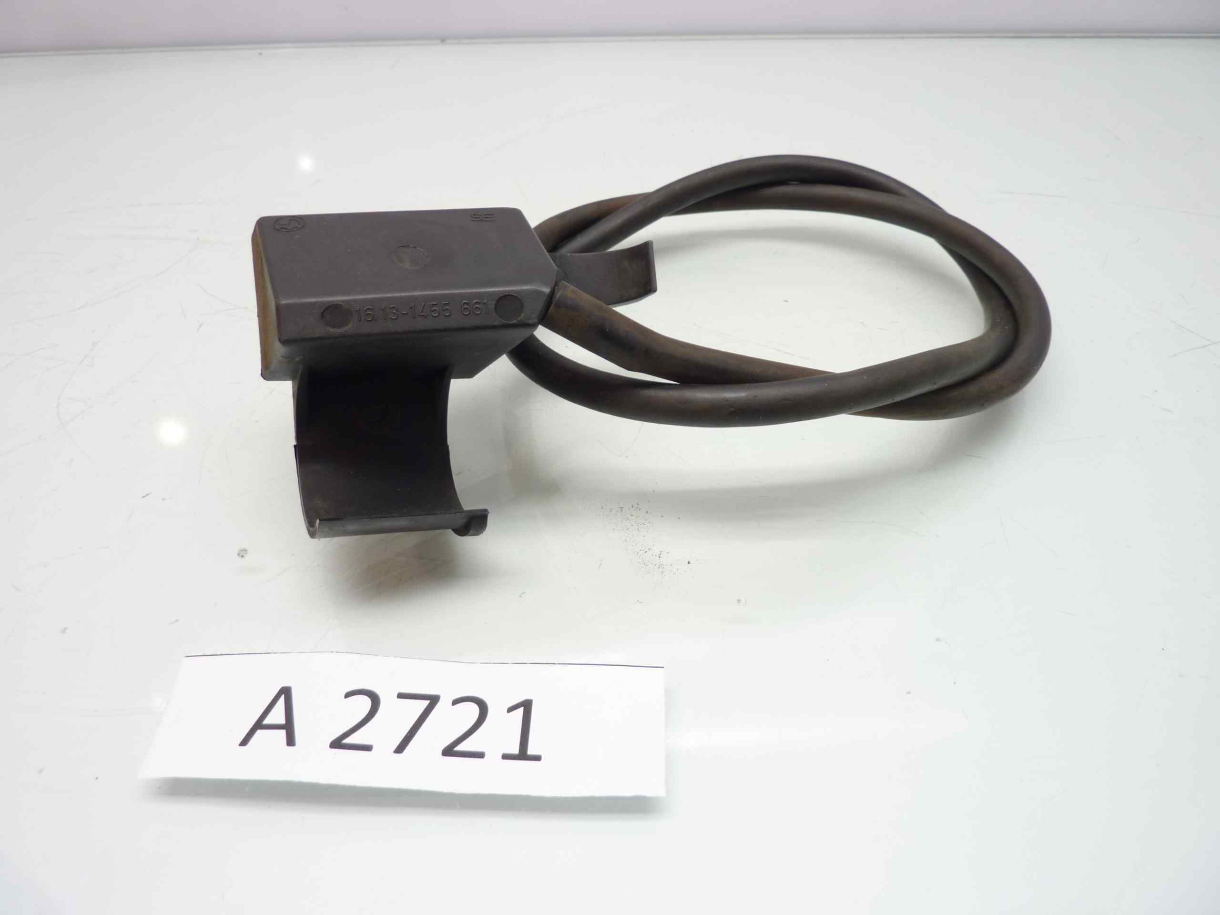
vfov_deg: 54.9
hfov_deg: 69.4
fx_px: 881
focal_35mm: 25
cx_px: 610
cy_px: 458
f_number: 3.3
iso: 80
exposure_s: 1/13
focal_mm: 4.1
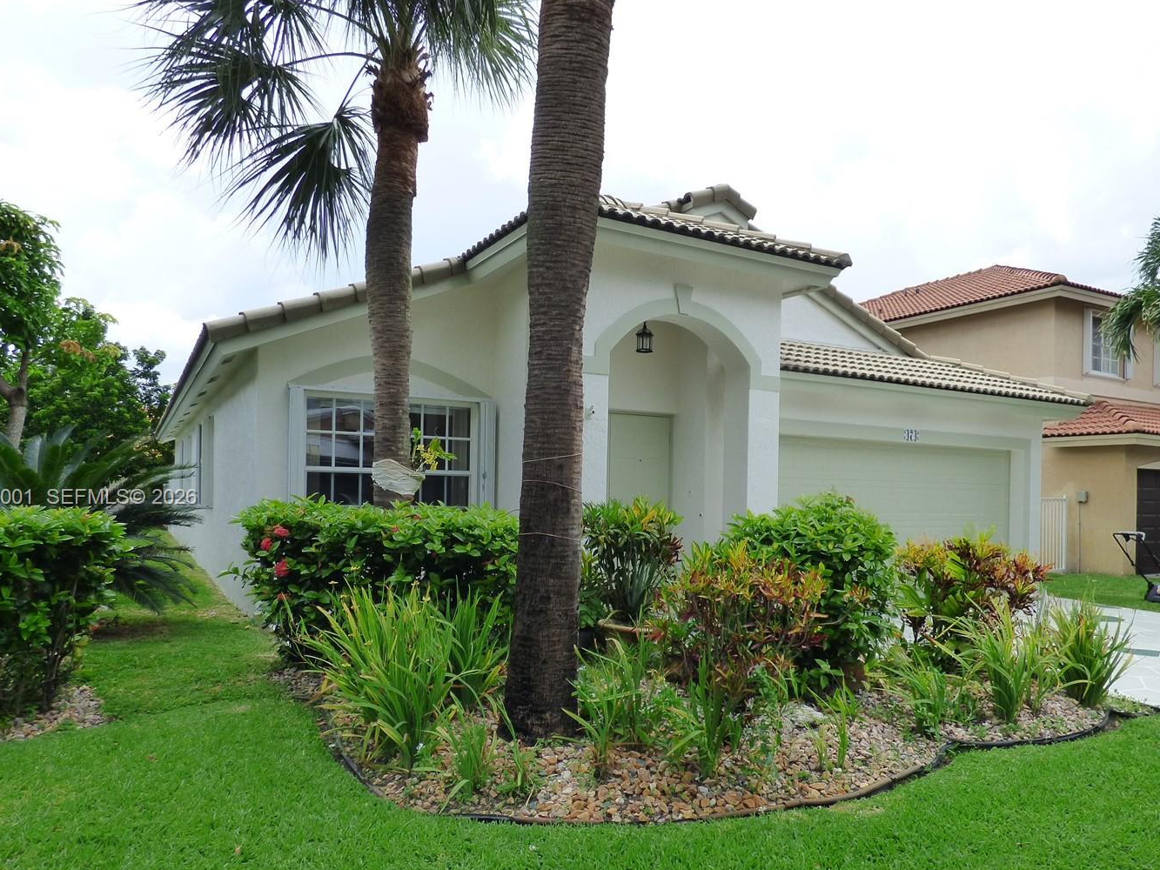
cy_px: 499
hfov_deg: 71.5
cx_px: 622
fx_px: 804
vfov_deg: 56.6
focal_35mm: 24
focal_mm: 3.58
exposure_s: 1/800
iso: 200
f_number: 3.5
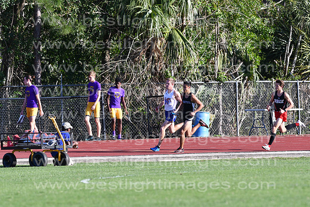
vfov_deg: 3.1
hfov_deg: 4.6
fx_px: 3876
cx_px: 155
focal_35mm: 450
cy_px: 104
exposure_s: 1/1000
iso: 320
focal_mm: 300
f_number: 5.6
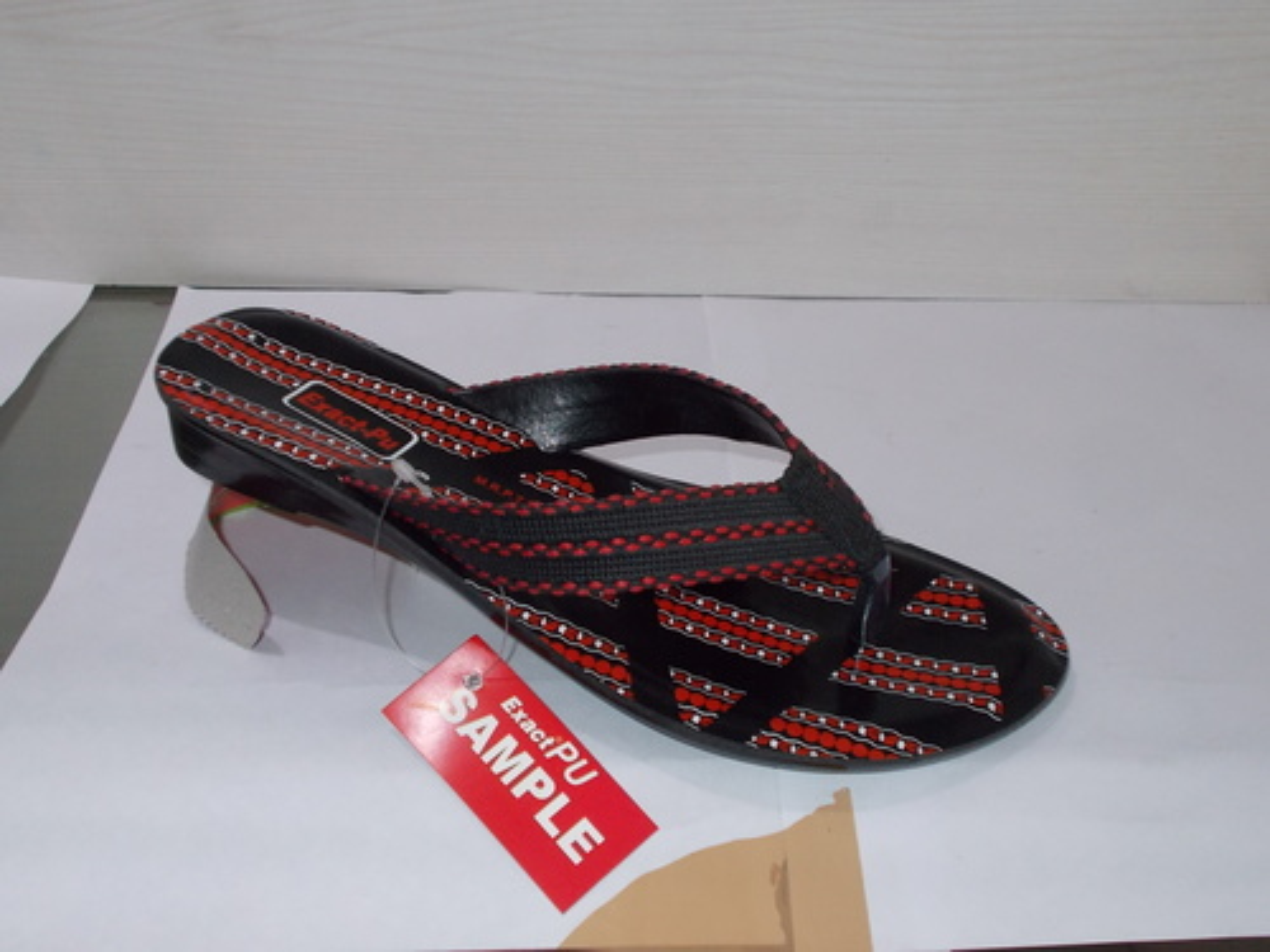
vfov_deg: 36.8
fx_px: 1431
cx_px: 635
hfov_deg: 47.9
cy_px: 476
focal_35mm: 39
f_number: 3.9
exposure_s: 1/30
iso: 200
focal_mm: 6.9
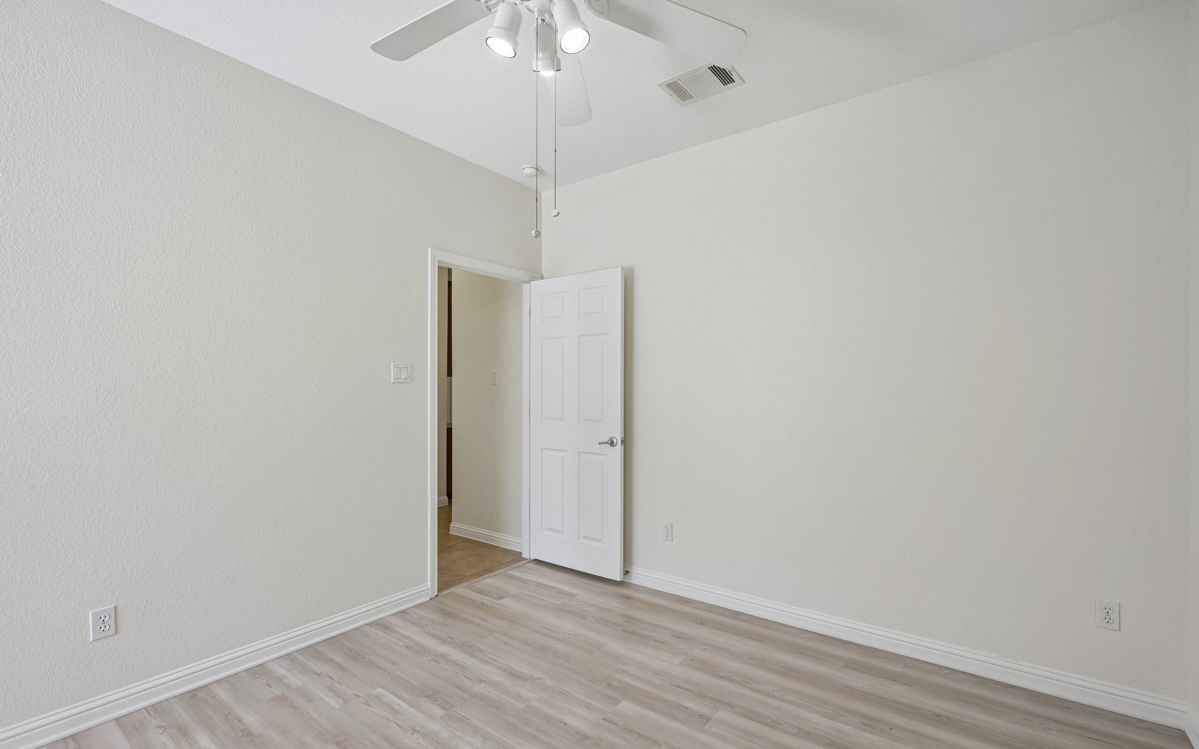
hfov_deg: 97.8
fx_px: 523
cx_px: 617
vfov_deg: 71.2
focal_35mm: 16
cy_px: 384
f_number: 6.7
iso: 100
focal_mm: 15
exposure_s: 1/20
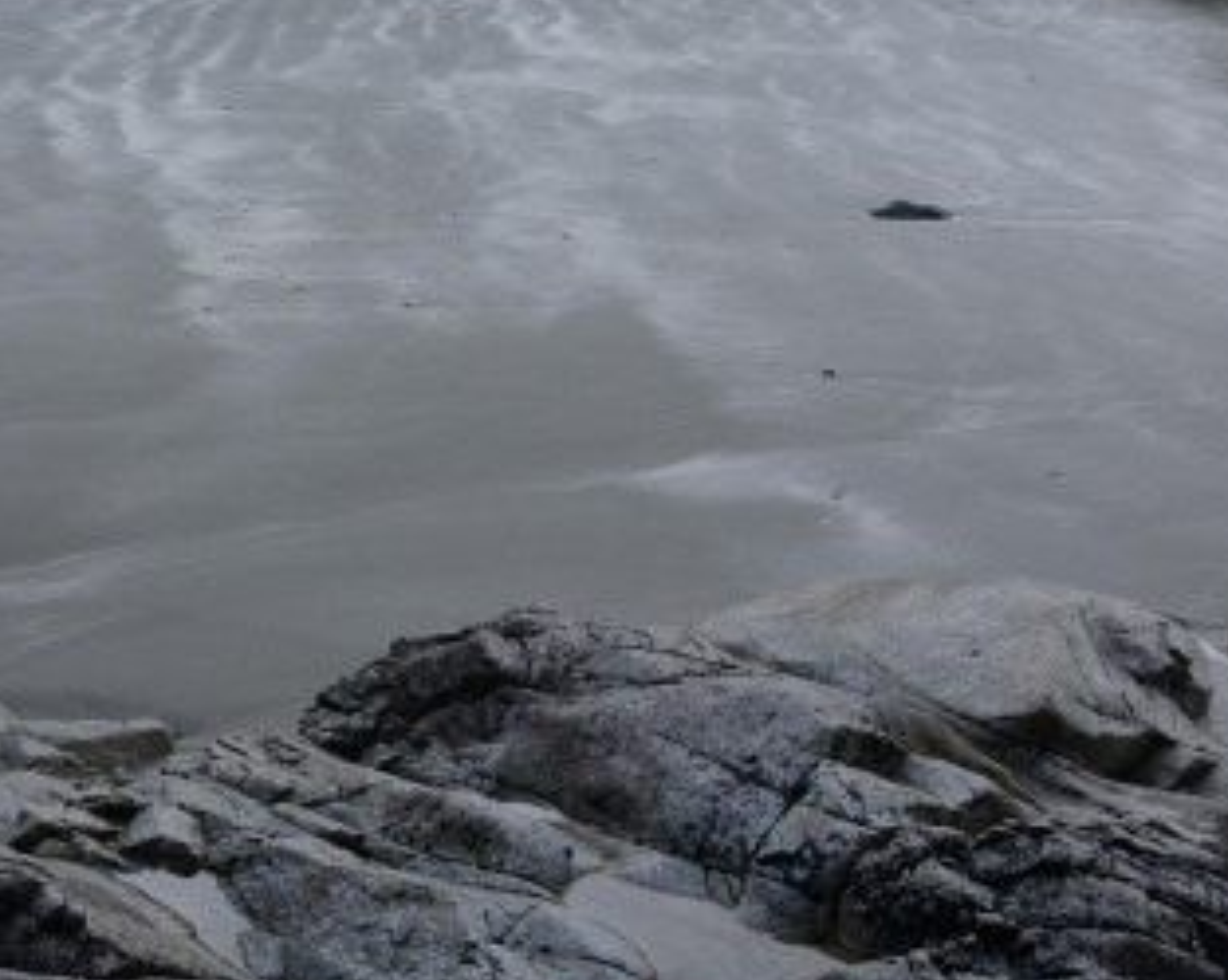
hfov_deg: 36.0
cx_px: 547
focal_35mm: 52
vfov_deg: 28.7
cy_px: 268
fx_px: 1888
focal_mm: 32
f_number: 8
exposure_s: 1/125
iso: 500
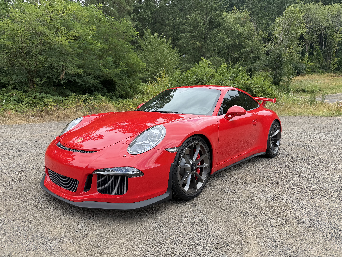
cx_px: 171
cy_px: 128
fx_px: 237
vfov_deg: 56.8
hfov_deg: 71.6
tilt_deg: -6.4
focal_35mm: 24
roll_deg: -0.3
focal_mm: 6.76
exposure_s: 1/1464
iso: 80
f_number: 1.78
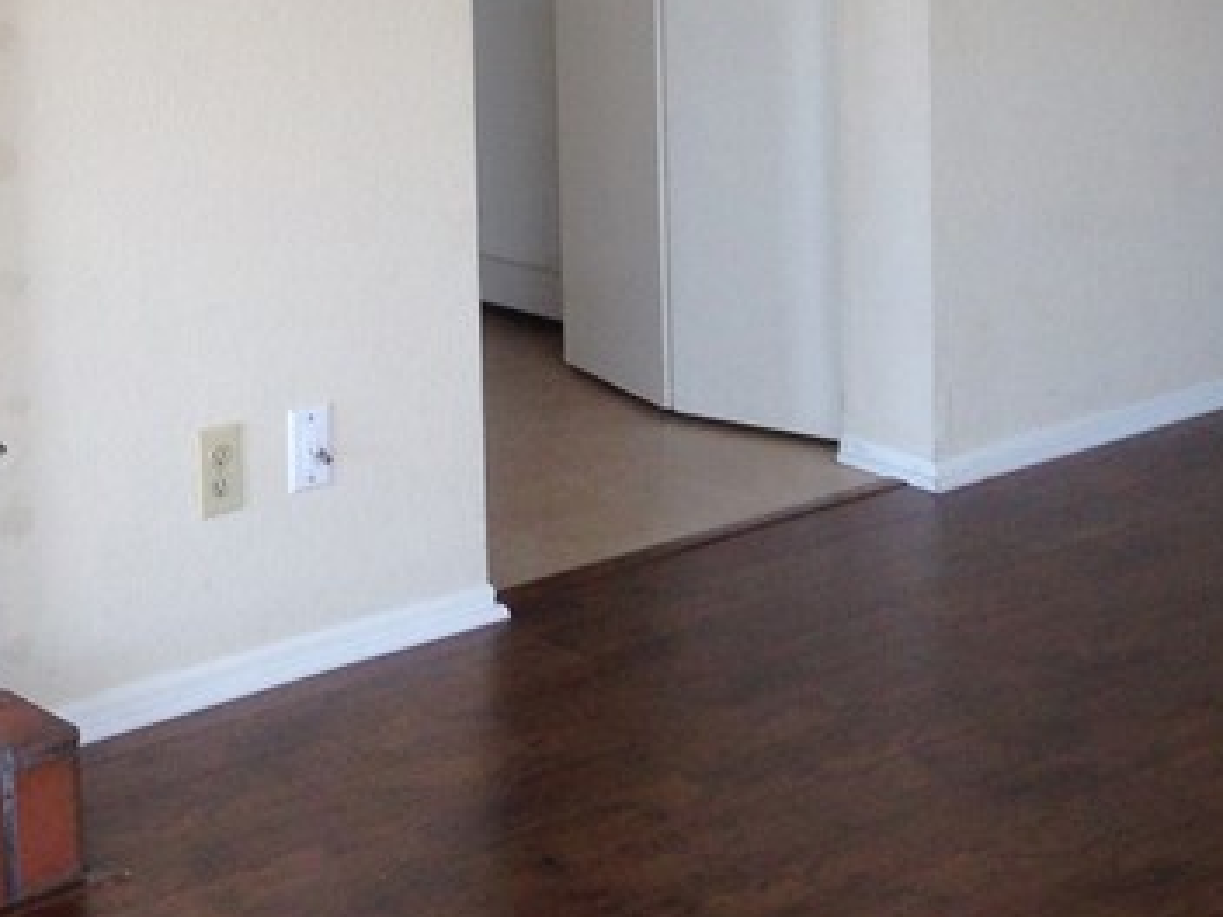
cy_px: -201
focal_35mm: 96
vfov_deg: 14.9
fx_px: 3392
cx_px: 431
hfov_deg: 20.4
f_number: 2.4
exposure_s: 1/120
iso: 80
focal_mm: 4.12
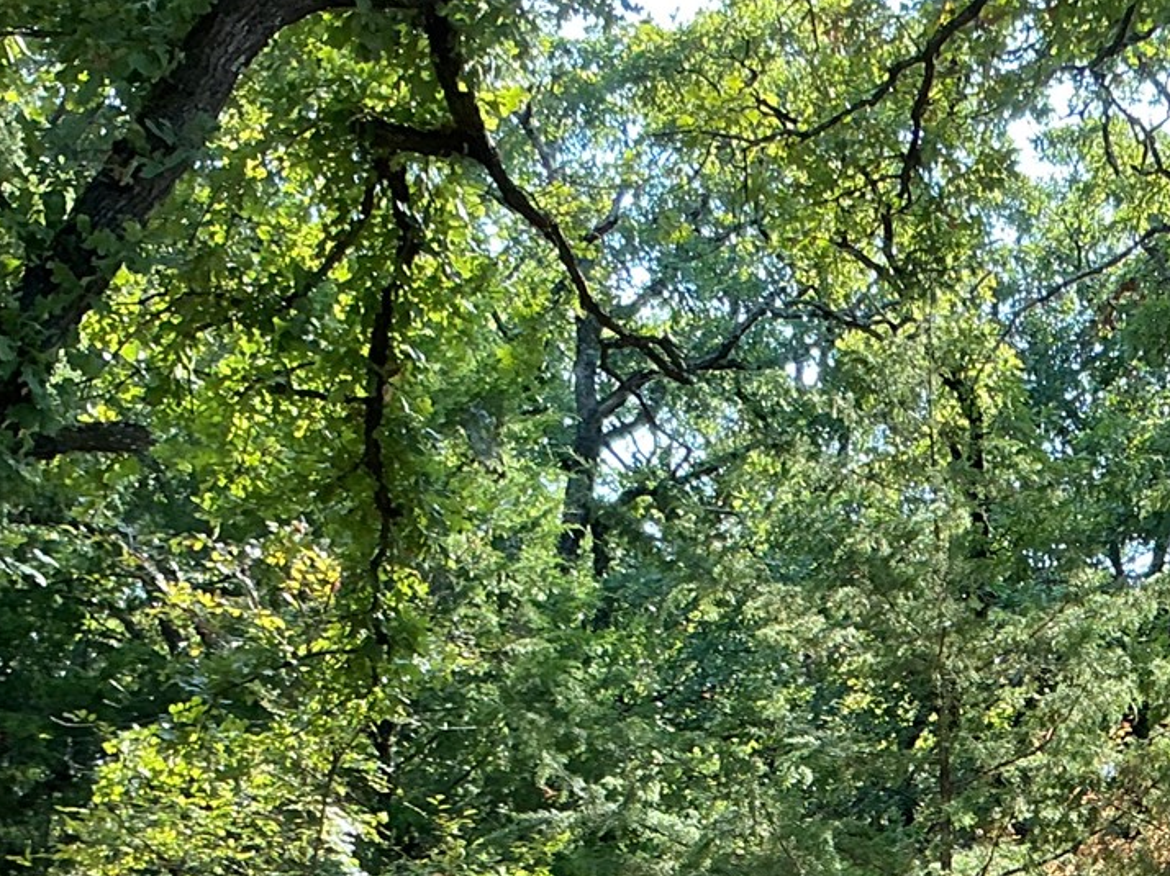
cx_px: 1121
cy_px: 1041
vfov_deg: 18.0
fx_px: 2635
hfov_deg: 24.1
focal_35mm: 78
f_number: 1.8
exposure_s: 1/120
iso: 20
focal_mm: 3
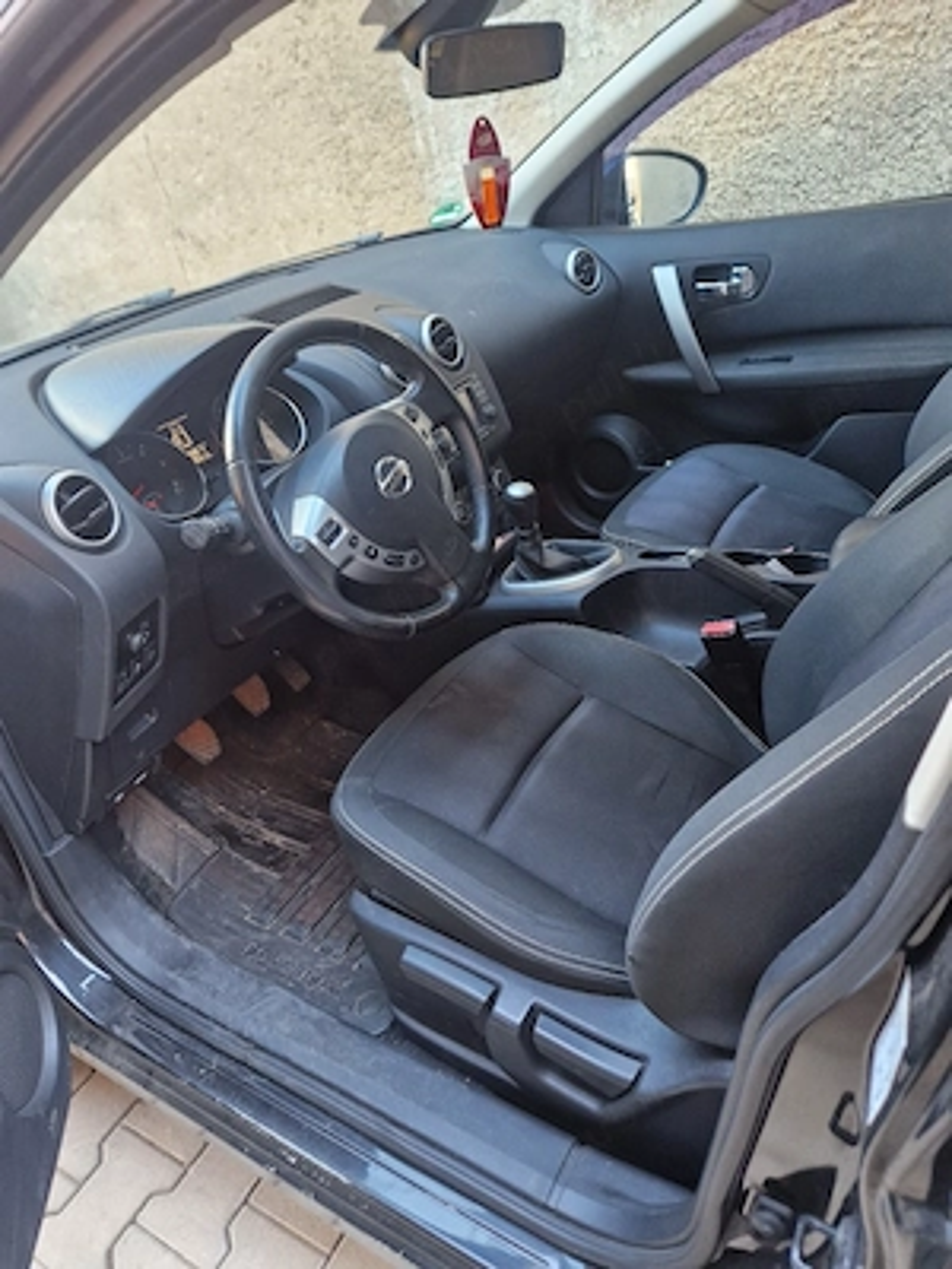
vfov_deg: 73.9
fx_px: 843
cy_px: 634
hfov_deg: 58.9
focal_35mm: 23
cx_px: 476
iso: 250
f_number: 1.8
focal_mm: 5.4
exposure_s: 1/100
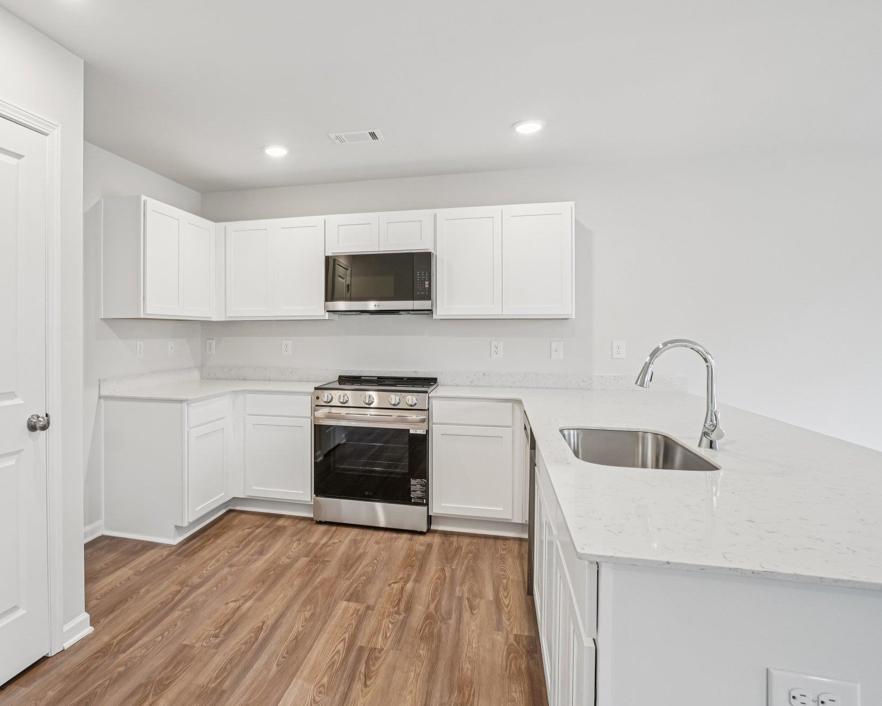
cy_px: 346
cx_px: 336
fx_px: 548
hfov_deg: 76.4
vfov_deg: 65.5
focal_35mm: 21
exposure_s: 1/15
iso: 400
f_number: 8
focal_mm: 12
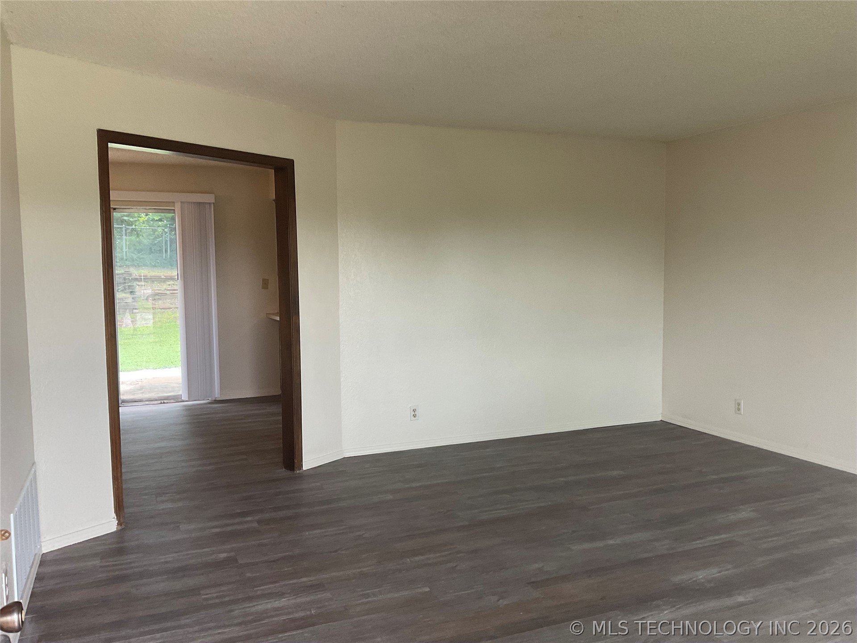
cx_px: 428
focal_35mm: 29
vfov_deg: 48.2
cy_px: 322
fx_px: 718
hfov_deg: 61.7
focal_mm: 3
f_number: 1.8
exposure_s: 1/66
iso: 64
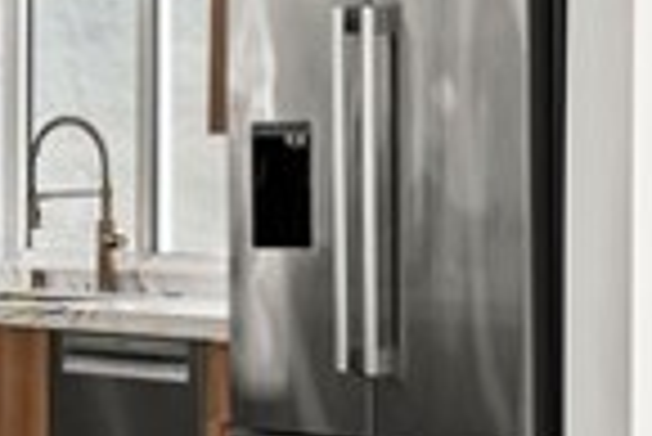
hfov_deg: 15.2
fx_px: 2429
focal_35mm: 134
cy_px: 200
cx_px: 495
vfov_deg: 10.3
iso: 160
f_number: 8
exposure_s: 1/10
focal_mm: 19
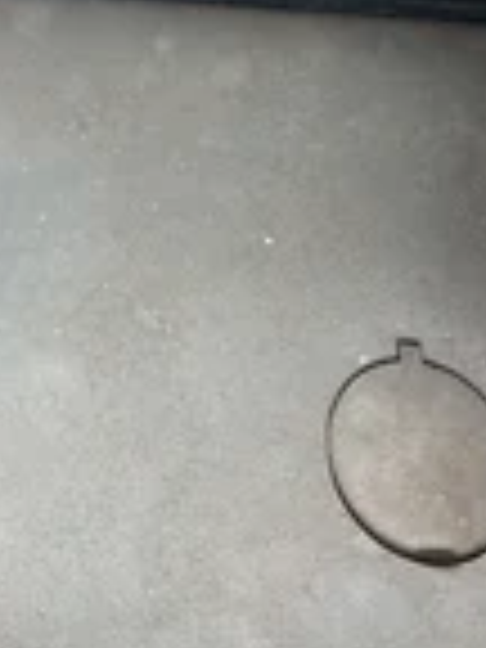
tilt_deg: -39.5
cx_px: -27
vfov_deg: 23.7
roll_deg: +2.8
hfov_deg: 19.7
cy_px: -202
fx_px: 1348
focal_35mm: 72
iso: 80
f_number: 1.6
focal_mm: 5.1
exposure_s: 1/122
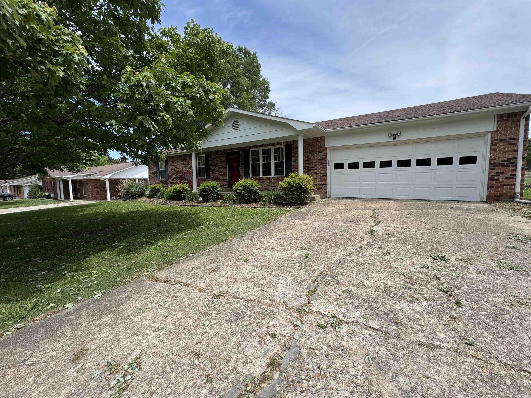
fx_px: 215
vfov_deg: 85.7
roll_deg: +1.3
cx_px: 266
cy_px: 199
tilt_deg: -4.9
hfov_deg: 102.1
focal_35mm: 14
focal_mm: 2.22
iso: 40
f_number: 2.2
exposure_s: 1/1277
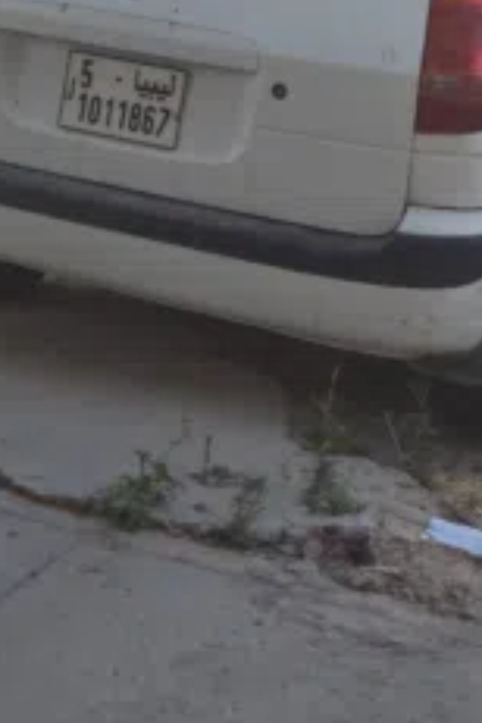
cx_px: 351
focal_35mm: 83
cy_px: 113
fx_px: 1667
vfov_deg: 24.0
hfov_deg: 16.4
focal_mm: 6.04
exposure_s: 1/245
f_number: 1.7
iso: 50
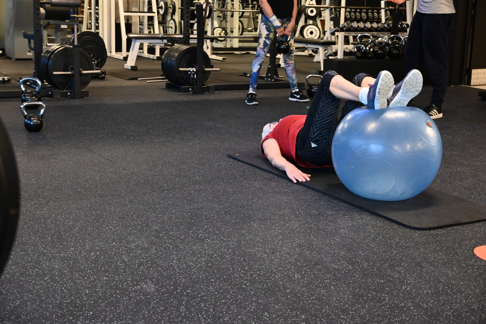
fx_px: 709
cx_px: 243
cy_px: 162
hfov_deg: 37.8
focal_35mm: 52
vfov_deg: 25.8
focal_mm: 35
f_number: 4.2
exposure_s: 1/60
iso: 4500
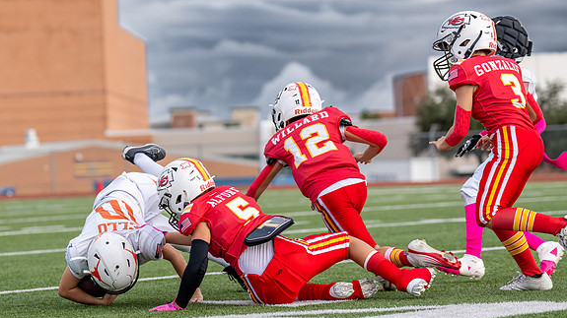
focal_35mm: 157
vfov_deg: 7.7
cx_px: 195
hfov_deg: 13.7
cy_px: 169
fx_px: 2360
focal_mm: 103
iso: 320
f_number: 2.8
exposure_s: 1/2500
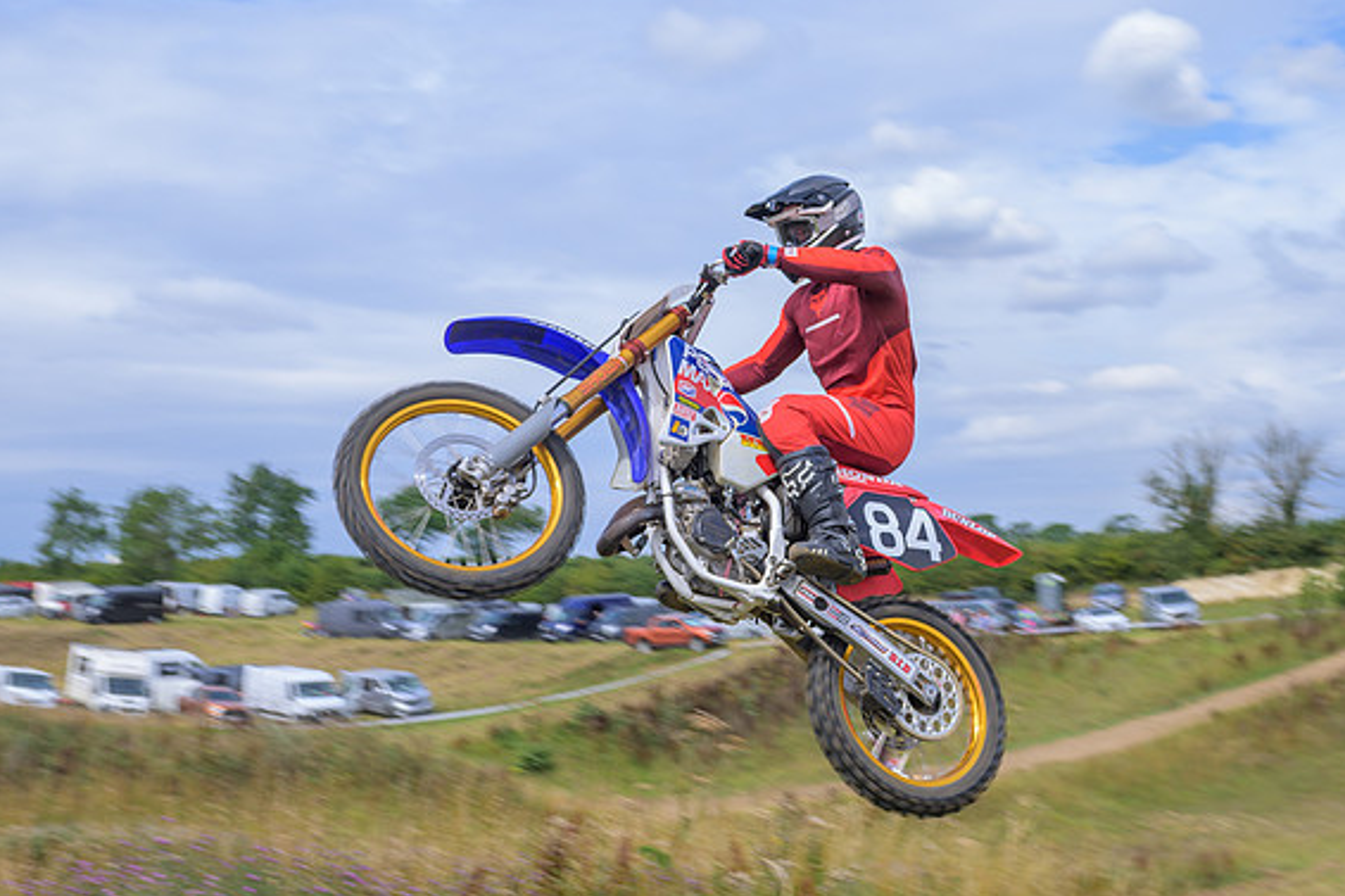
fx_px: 1681
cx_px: 650
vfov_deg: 29.8
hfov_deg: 43.6
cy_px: 449
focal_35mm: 45
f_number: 4
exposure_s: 1/320
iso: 50
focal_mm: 27
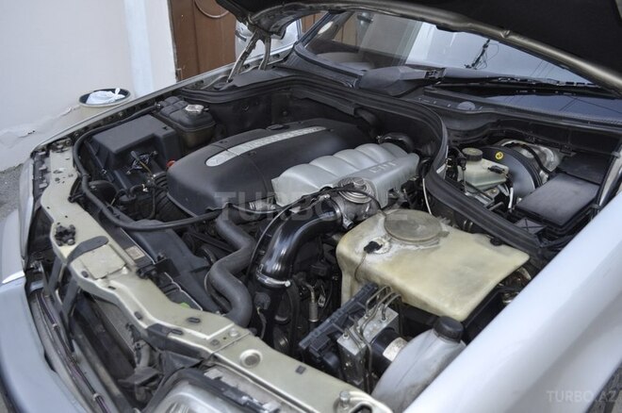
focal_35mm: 27
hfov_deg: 67.5
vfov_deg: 47.8
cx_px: 311
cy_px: 206
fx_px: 466
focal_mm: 18
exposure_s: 1/60
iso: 720
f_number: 3.5
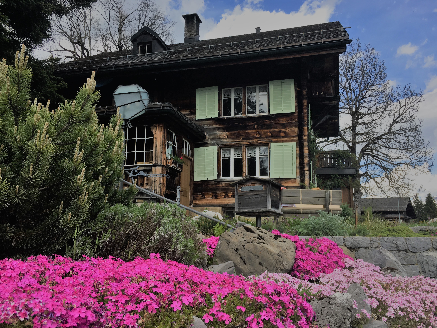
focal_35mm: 30
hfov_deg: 60.0
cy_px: 162
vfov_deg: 46.8
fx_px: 379
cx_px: 214
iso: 25
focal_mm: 4.15
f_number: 2.2
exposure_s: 1/1026
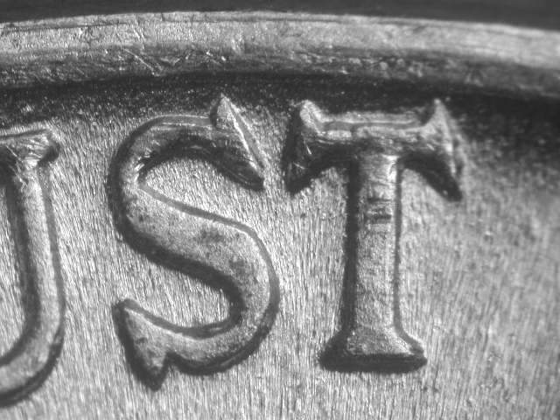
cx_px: 280
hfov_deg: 15.6
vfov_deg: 11.8
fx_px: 2038
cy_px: 210
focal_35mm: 126
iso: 100
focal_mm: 26.2
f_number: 4.5
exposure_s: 1/17.1
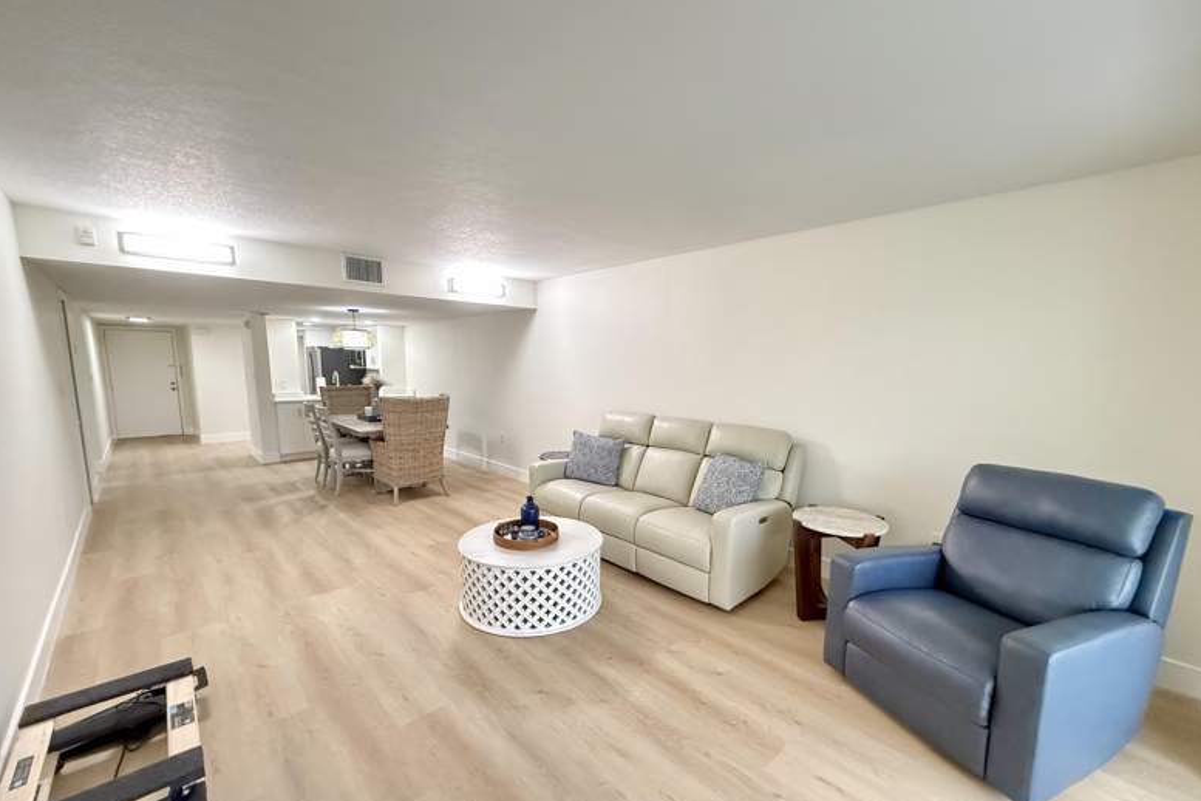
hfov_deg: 100.4
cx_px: 612
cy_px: 435
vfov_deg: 77.2
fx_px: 500
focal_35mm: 15
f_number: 2.2
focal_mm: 2.22
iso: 800
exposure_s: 1/60
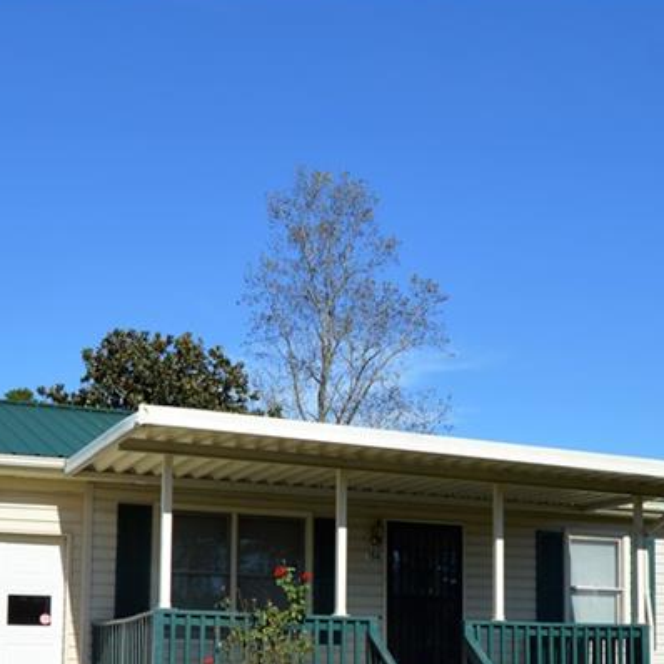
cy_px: 552
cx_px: 454
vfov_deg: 28.3
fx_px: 1280
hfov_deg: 28.8
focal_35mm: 59
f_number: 9
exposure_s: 1/320
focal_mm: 18
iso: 100
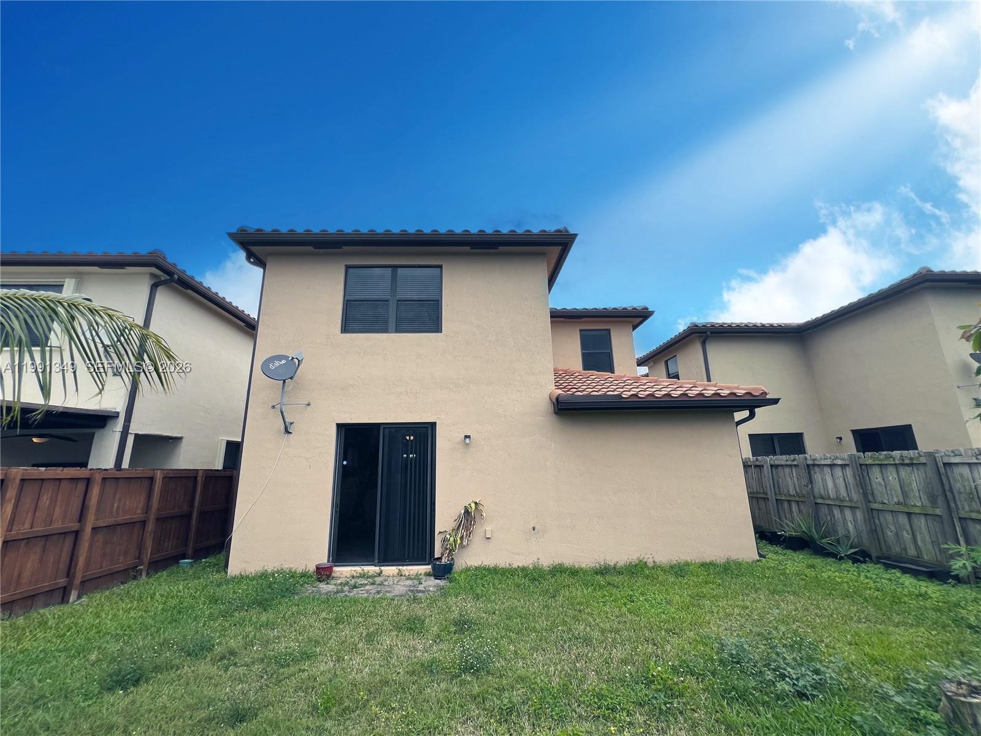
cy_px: 368
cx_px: 490
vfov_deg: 89.9
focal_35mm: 13
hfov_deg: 106.2
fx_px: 368
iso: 32
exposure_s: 1/1410
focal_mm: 1.57
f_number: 1.8
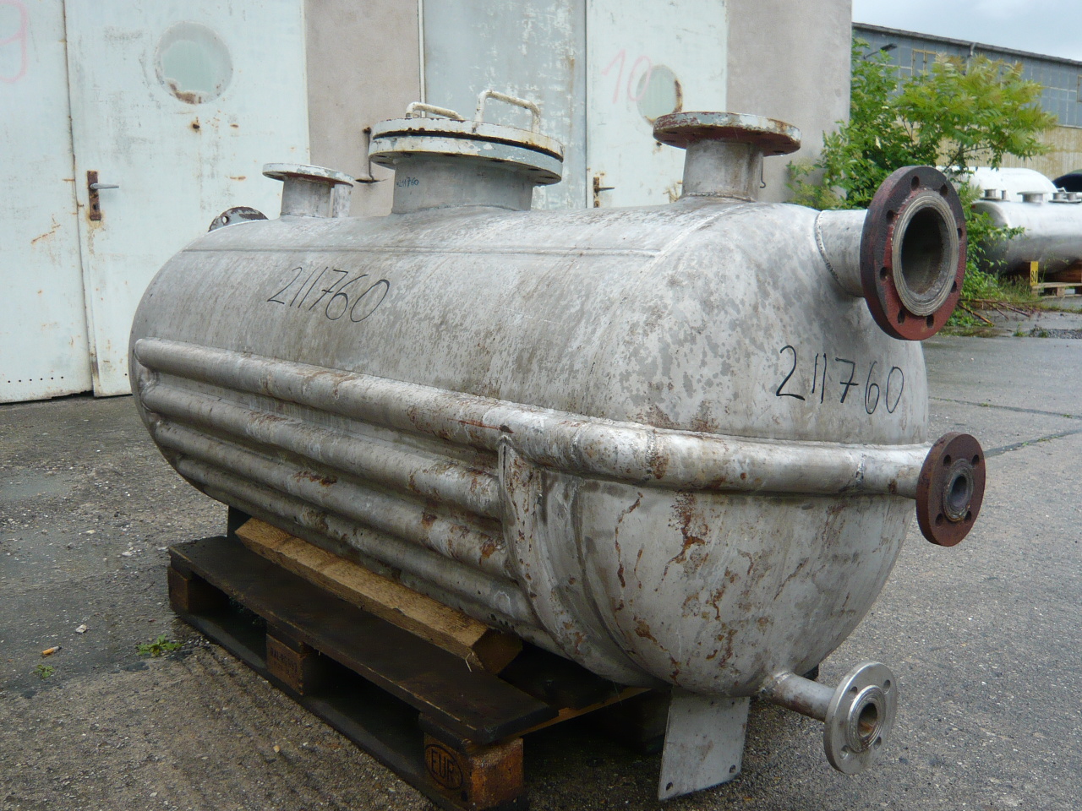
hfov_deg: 55.4
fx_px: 1031
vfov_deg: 42.9
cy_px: 406
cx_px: 541
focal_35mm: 33
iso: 100
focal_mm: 4.6
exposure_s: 1/200
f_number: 2.8
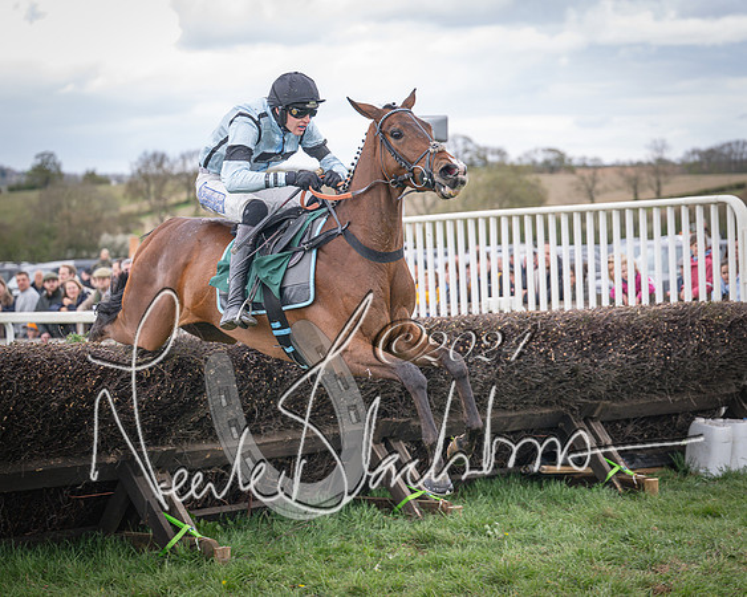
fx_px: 2189
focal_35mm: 99
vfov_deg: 15.5
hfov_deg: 19.4
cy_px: 315
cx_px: 328
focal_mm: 79
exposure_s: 1/1250
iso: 400
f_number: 2.8
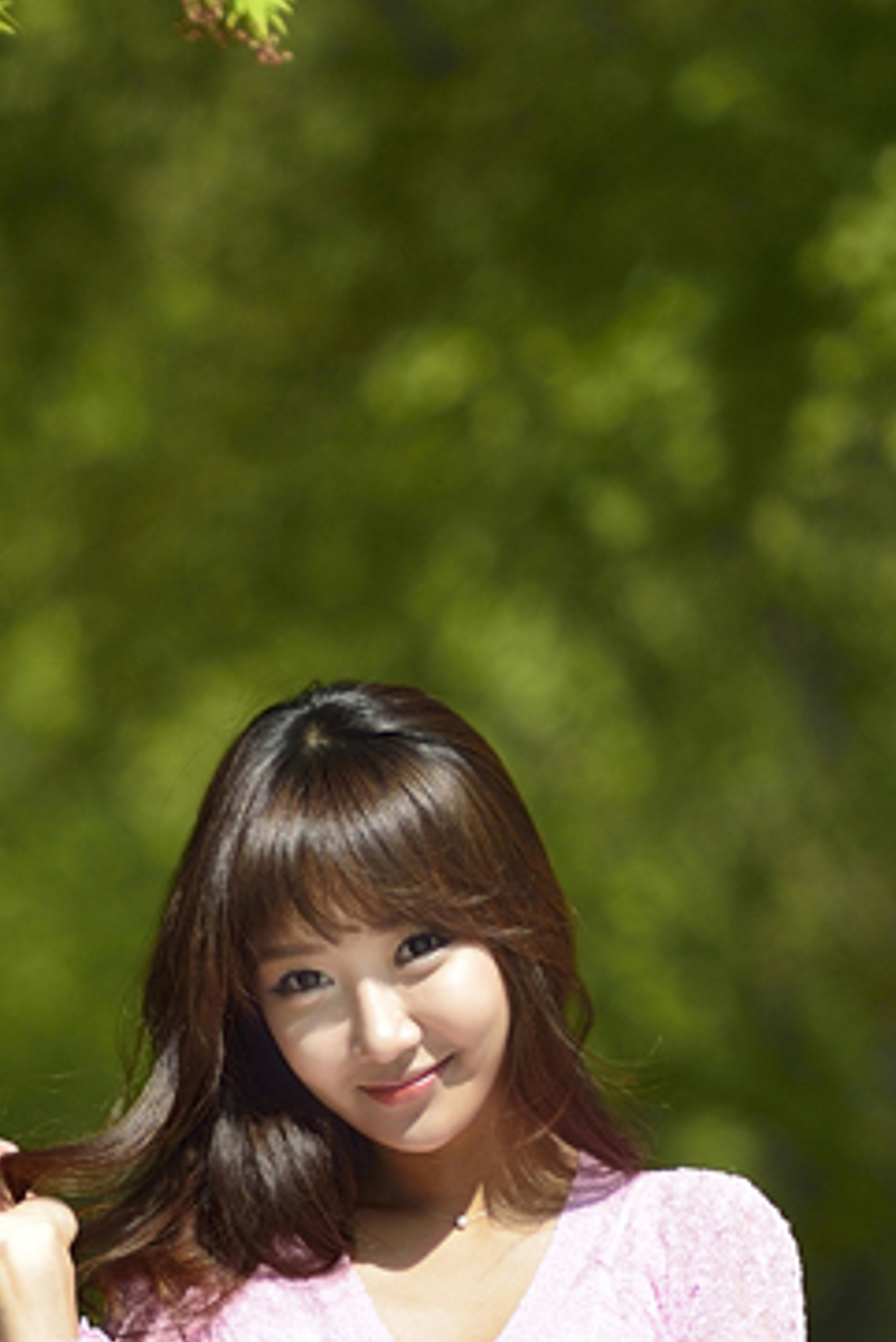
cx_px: -231
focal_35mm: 643
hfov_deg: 2.1
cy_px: 1599
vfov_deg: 3.2
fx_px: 23980
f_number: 2.8
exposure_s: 1/1250
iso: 125
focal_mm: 155
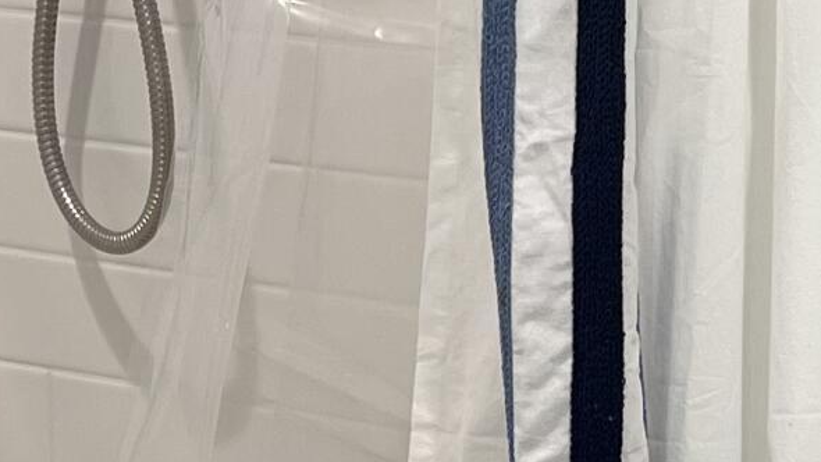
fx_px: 3135
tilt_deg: -20.6
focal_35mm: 144
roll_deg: +0.8
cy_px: 605
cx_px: 157
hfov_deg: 14.8
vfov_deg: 8.3
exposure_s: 1/120
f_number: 1.5
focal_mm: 5.7
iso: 40
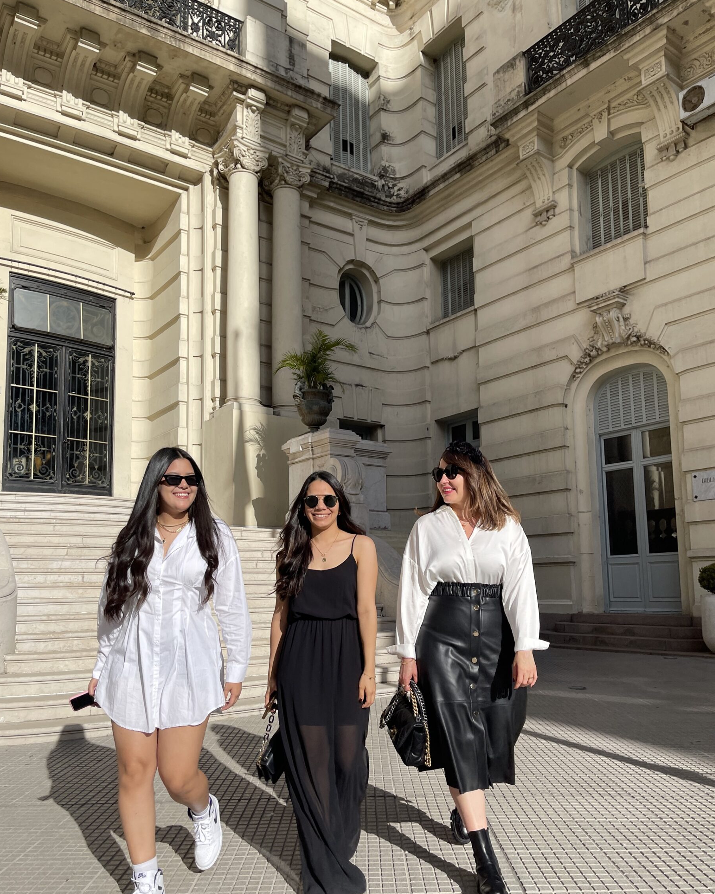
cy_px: 492
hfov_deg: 51.5
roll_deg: -0.2
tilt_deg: +5.6
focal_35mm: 28
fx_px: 741
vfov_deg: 62.1
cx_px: 346
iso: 32
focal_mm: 5.1
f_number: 1.6
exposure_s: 1/4348
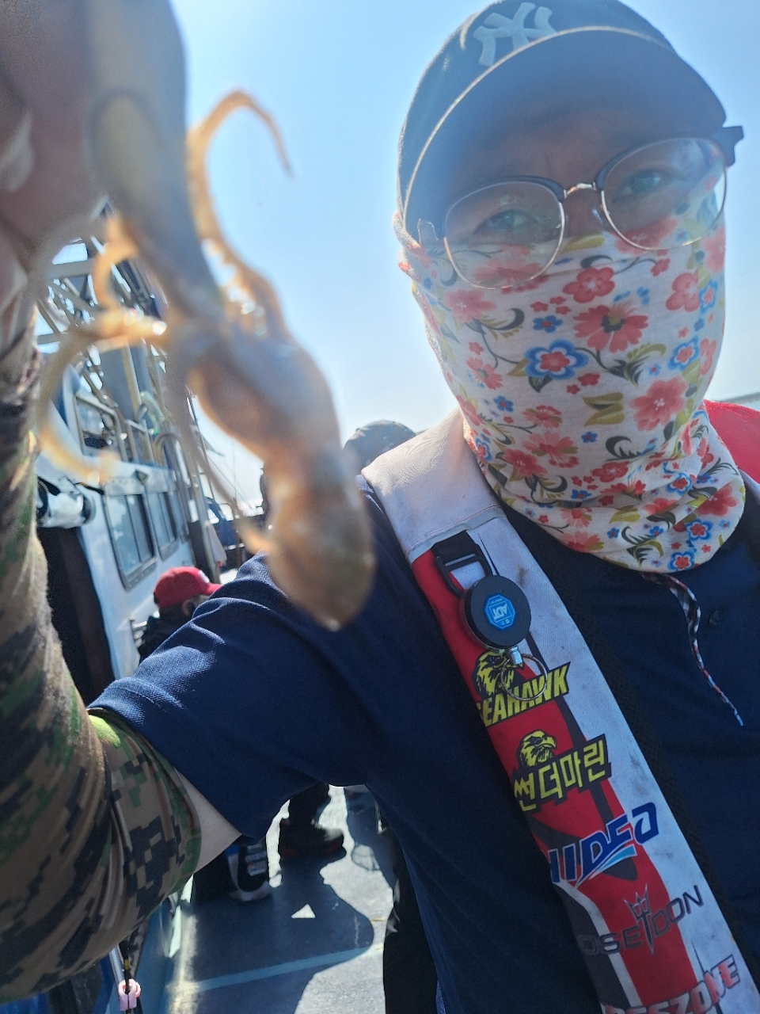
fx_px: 673
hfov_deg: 58.9
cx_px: 380
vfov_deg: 73.9
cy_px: 507
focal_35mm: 23
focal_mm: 5.54
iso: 40
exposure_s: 1/1456
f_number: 1.8
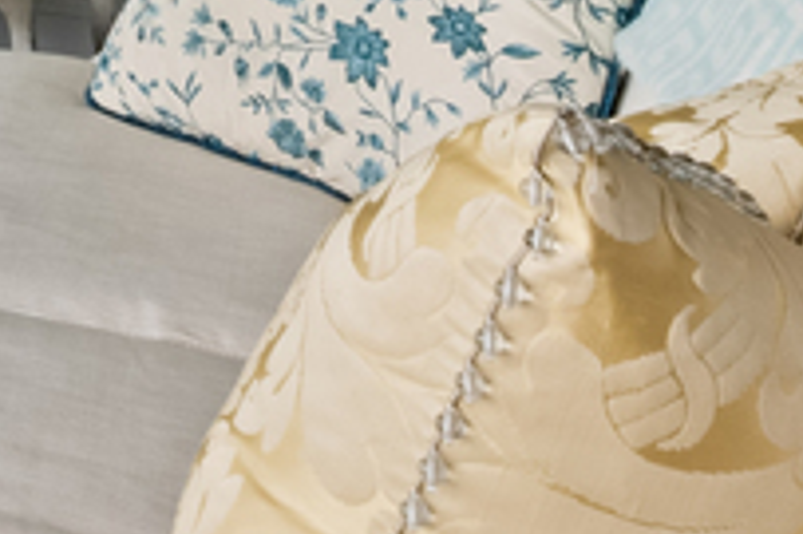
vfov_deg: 11.0
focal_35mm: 112
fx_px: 2496
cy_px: -574
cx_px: -1206
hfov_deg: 13.0
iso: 200
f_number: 11
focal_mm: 14
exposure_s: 1/15
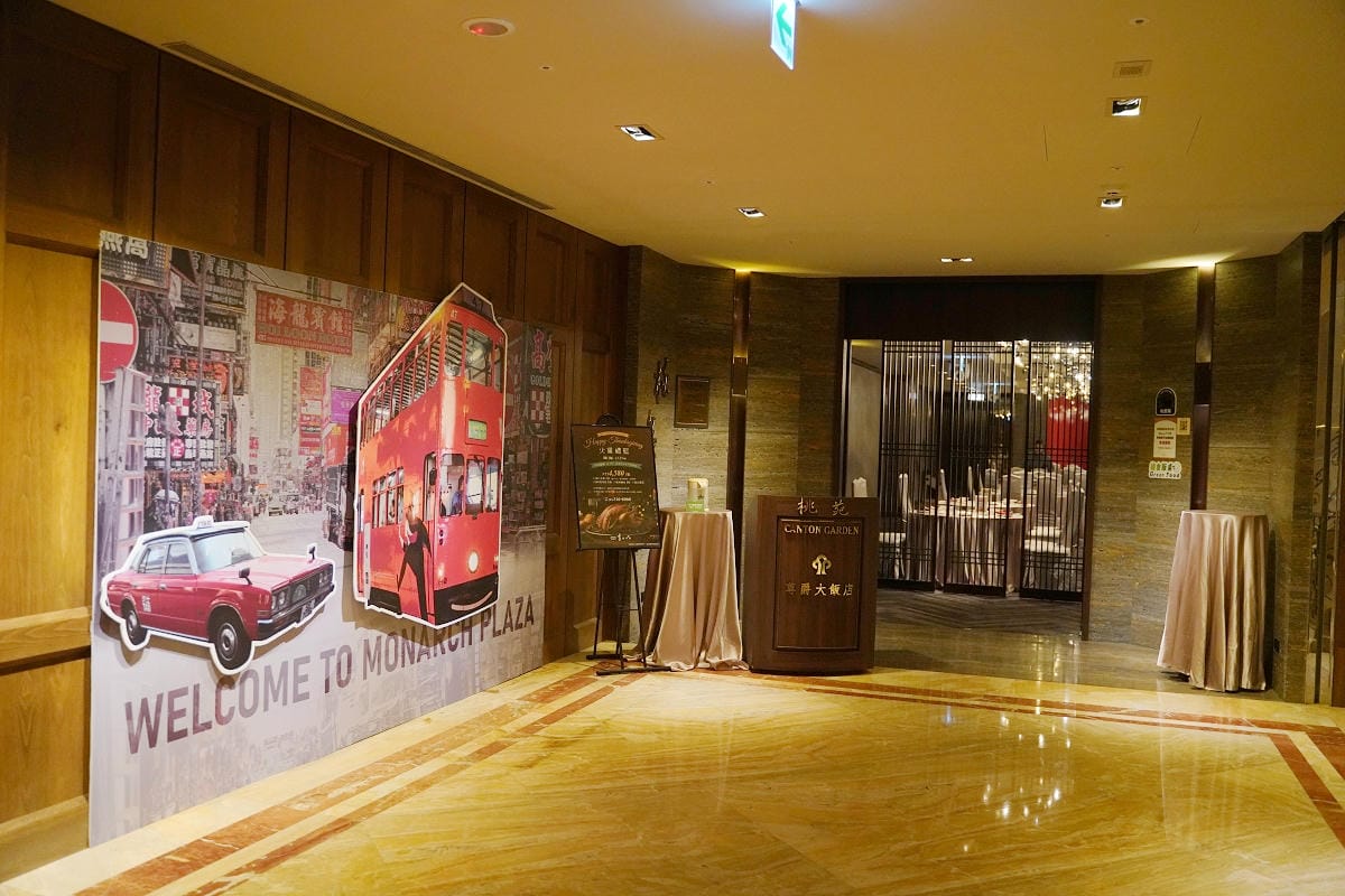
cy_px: 448
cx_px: 672
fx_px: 1121
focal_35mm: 30
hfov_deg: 61.9
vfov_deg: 43.6
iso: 5000
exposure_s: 1/160
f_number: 2.8
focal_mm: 30
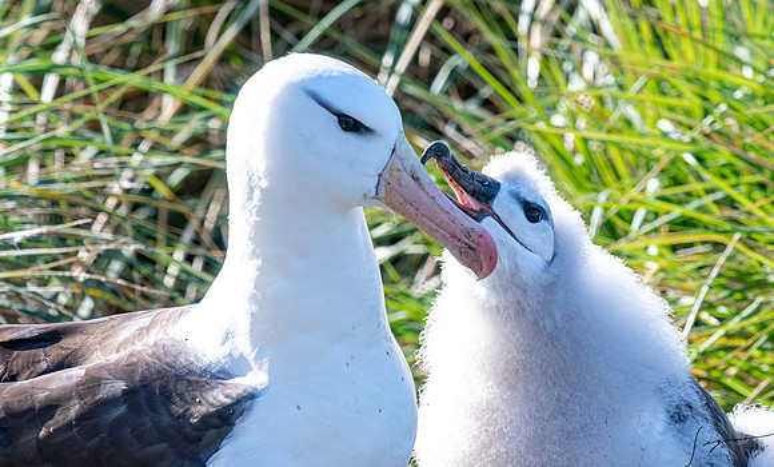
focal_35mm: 595
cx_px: 583
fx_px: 12428
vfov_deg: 2.2
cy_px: 276
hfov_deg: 3.6
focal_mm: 300
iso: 800
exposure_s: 1/640
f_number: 8
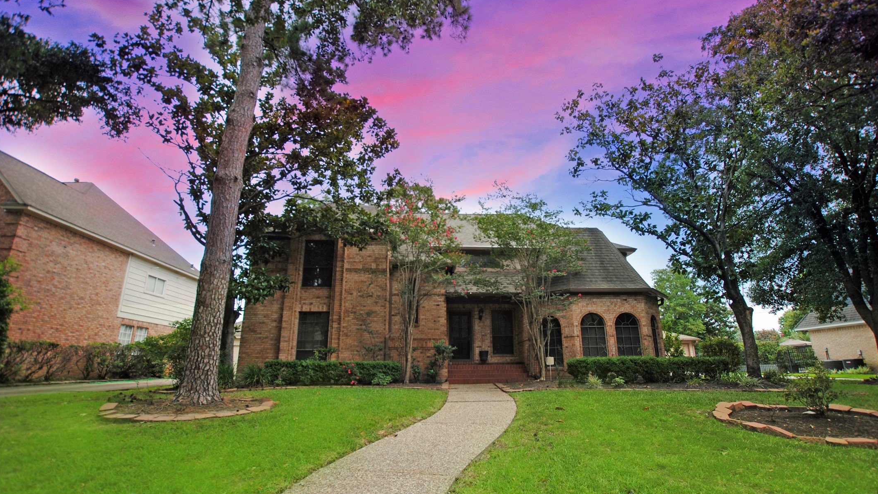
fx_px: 372
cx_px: 444
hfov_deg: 99.4
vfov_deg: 67.0
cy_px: 263
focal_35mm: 16
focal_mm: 10
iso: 100
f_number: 4
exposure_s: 1/200
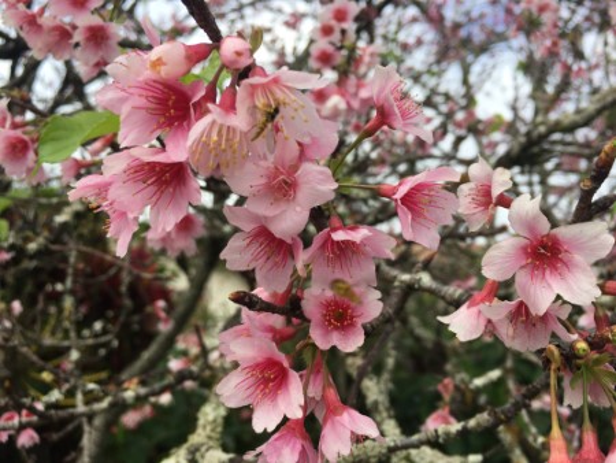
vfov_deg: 48.3
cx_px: 308
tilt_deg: +7.3
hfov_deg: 61.6
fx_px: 516
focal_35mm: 29
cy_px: 232
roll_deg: -0.2
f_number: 2.2
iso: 25
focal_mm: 4.15
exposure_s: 1/801
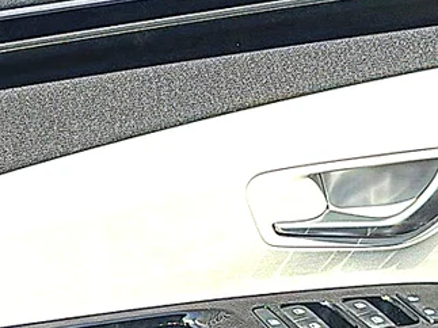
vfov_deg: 14.2
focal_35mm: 104
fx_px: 1315
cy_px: 250
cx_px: 259
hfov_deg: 18.9
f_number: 1.78
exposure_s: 1/3165
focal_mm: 6.86
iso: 80
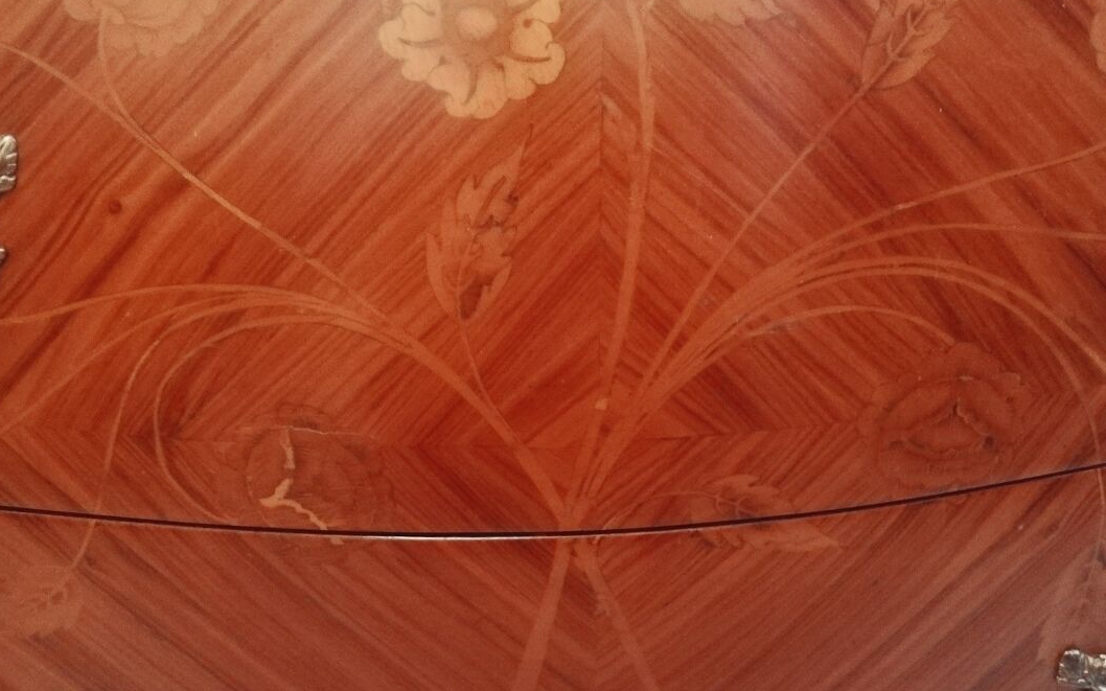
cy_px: 424
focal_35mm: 60
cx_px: 587
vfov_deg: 21.6
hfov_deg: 34.0
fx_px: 1808
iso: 1000
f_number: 2.2
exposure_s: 1/16.7
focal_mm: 3.81
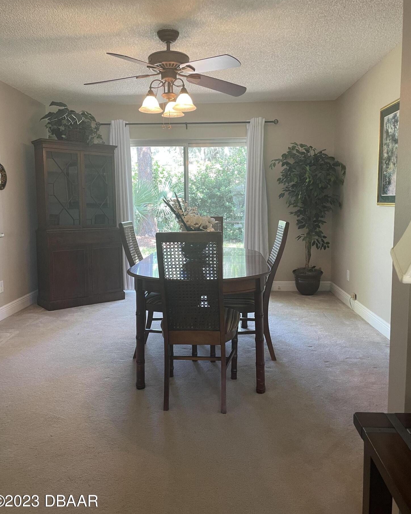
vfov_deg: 62.2
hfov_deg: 51.5
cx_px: 204
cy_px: 244
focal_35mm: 28
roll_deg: +1.5
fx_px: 426
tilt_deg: -6.5
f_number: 1.6
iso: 125
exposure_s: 1/60
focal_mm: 4.2
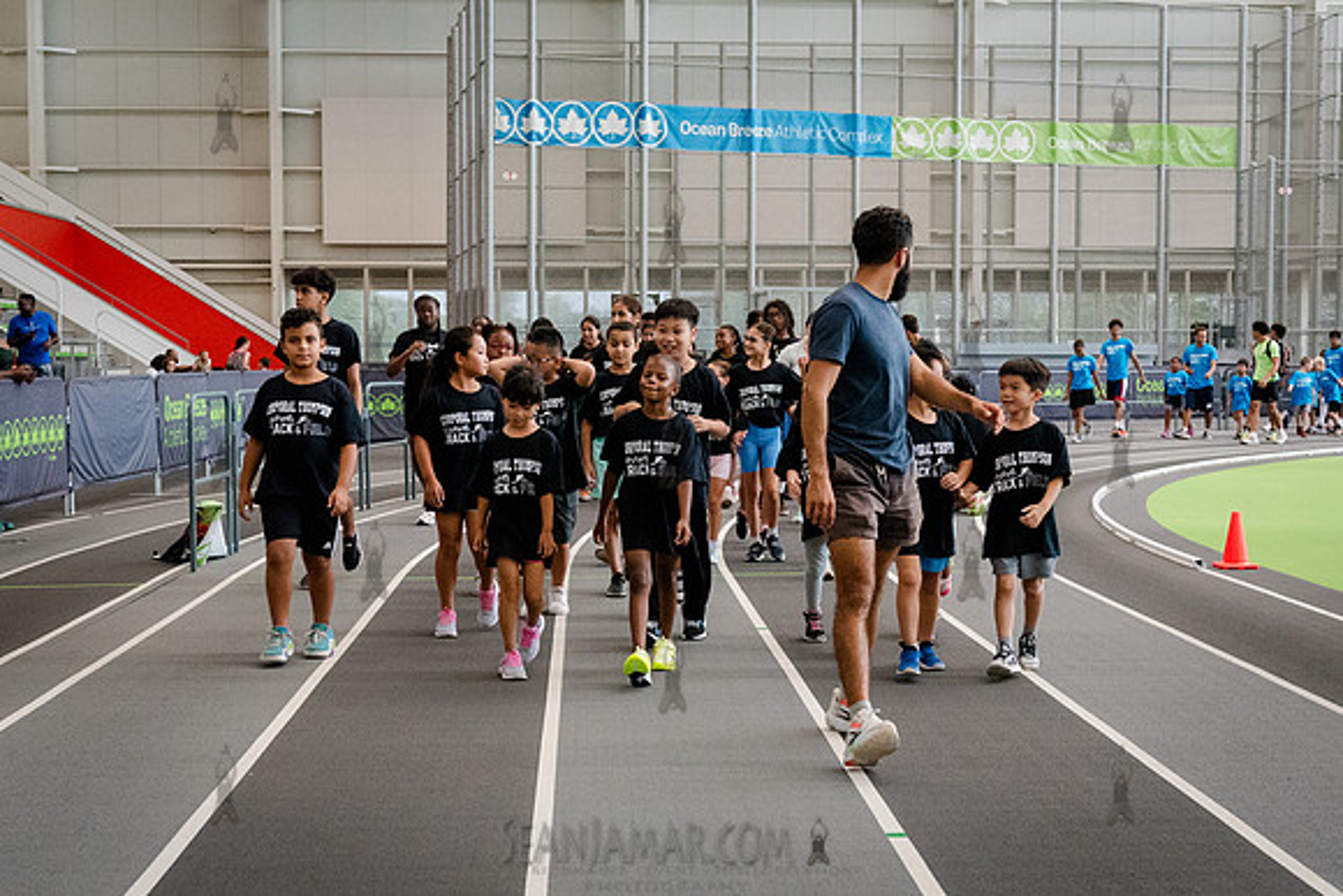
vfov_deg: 25.1
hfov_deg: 36.9
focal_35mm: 54
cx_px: 703
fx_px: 2010
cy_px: 491
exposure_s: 1/640
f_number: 4
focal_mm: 40
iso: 6400
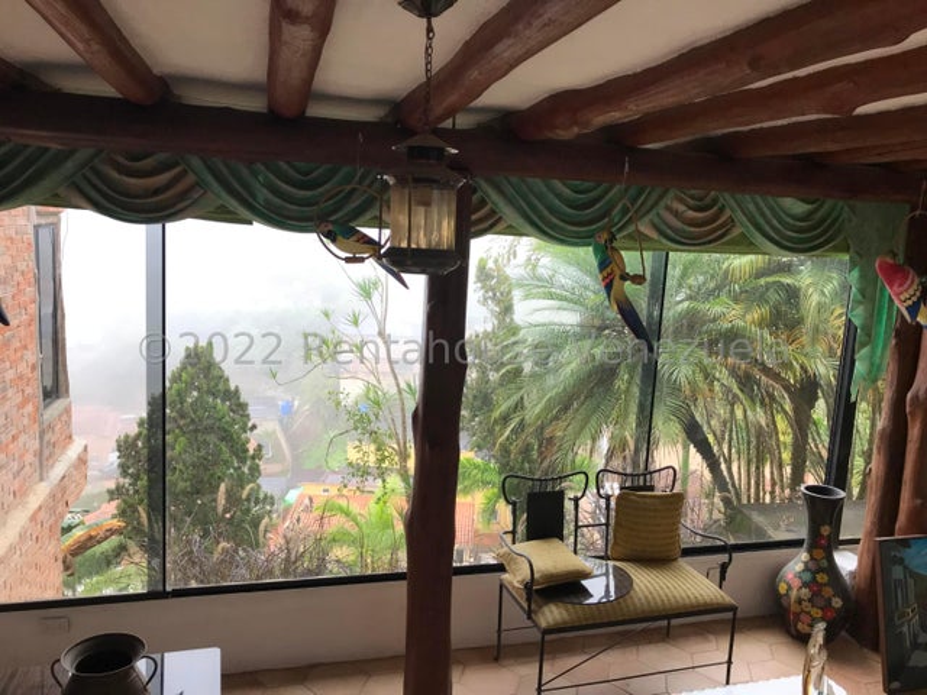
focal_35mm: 28
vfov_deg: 49.7
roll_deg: -3.0
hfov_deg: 63.4
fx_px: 750
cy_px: 348
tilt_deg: -9.2
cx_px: 464
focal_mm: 3.99
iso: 40
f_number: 1.8
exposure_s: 1/120
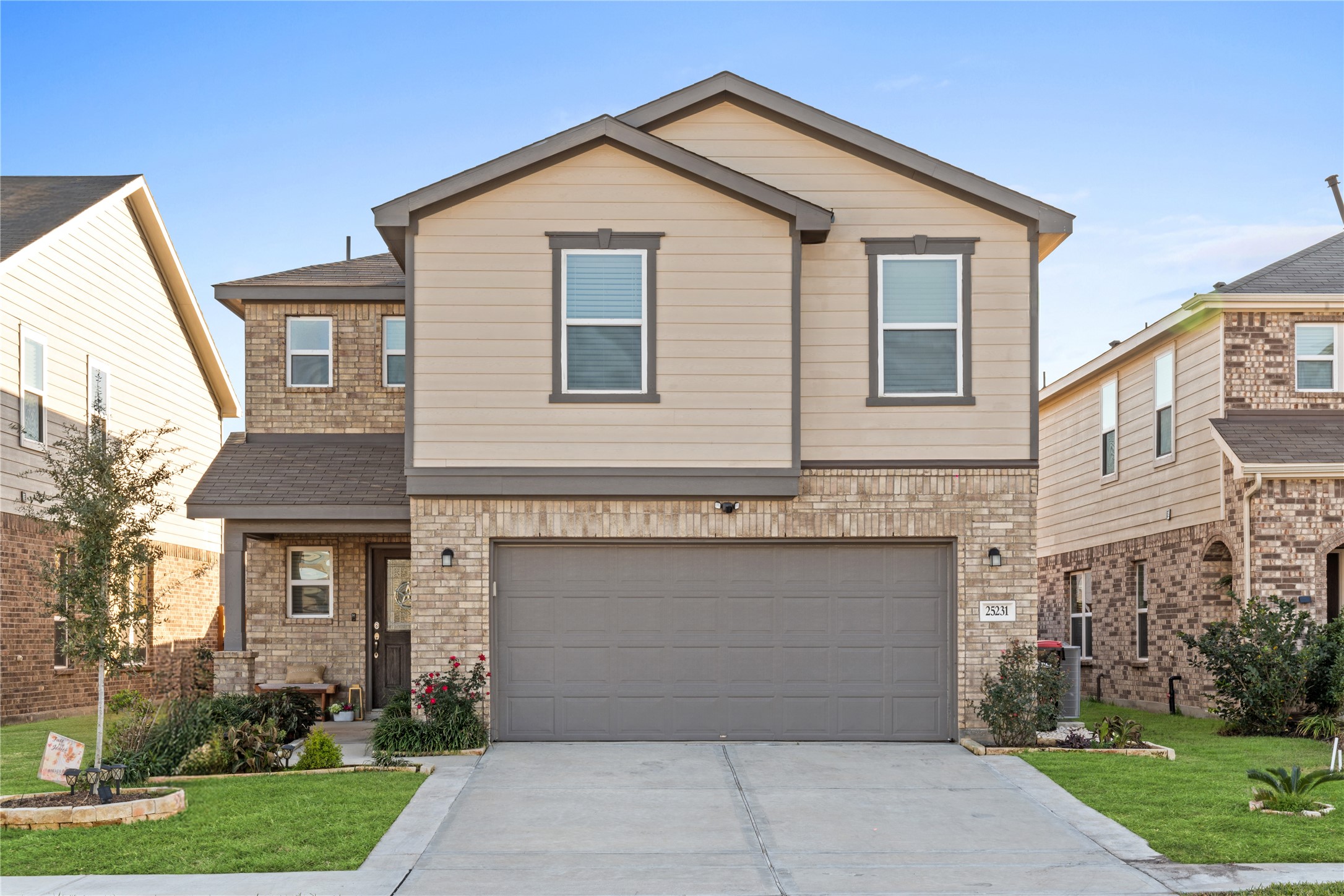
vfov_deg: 26.5
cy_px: 448
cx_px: 672
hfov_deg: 38.9
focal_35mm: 51
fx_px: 1904
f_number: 20
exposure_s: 1/6
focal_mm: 51
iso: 80
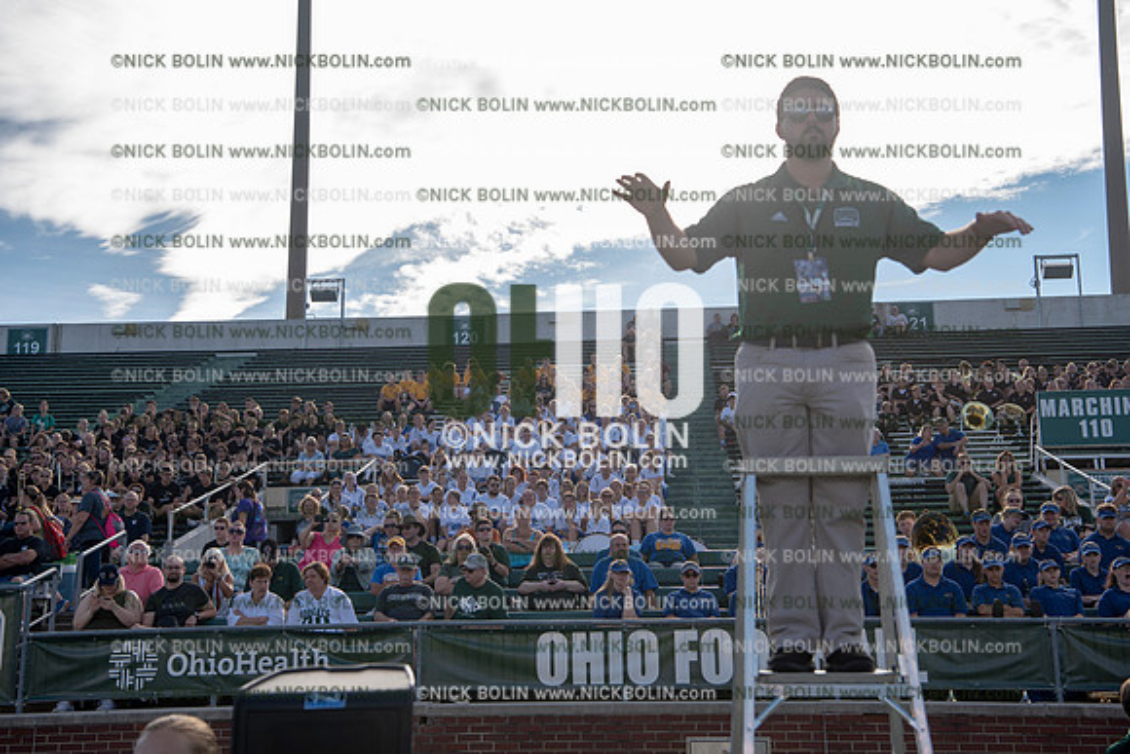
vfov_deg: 28.1
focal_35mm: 48
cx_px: 565
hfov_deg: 41.1
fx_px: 1507
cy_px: 377
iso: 100
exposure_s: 1/400
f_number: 5.6
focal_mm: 48
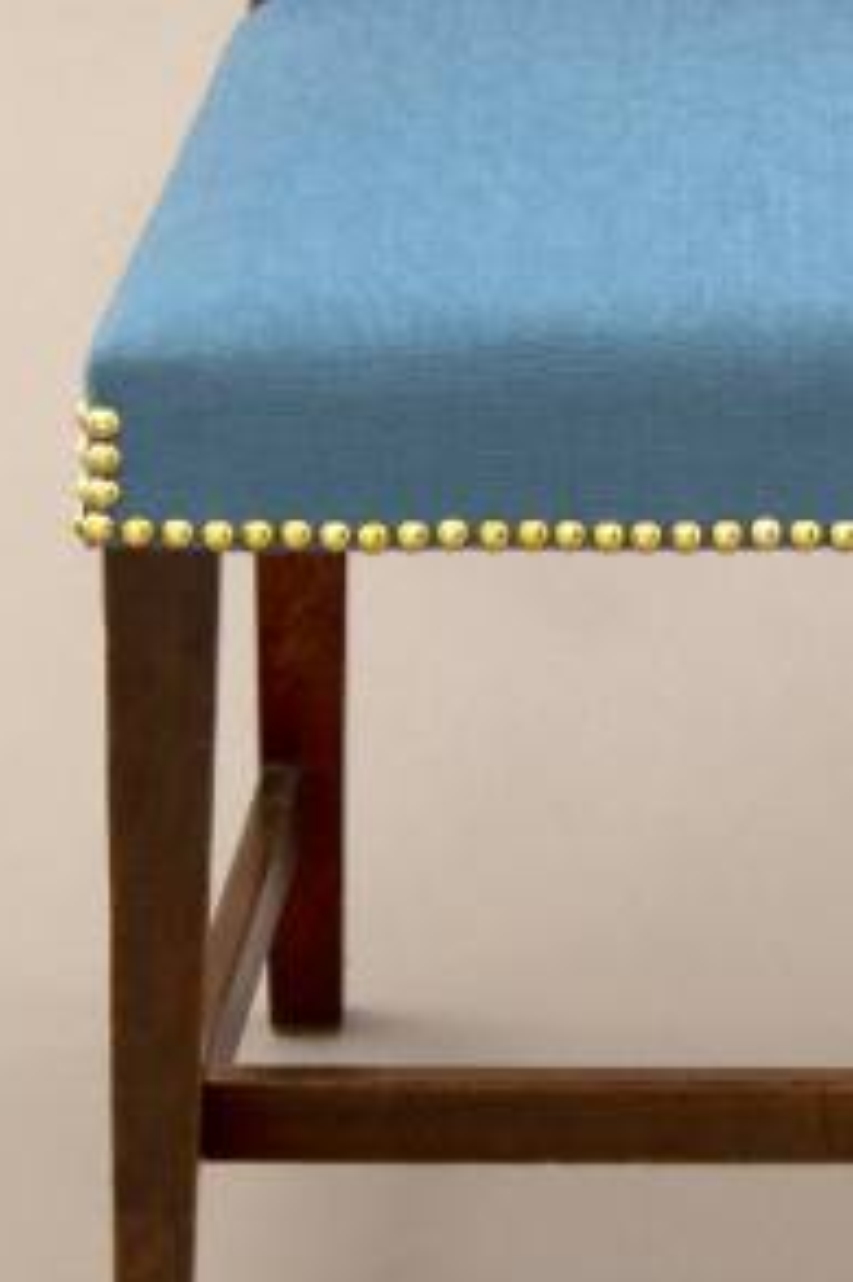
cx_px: 836
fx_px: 10568
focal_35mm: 297
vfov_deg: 6.9
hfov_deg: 4.6
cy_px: 94
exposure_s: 20
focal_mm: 116
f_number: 16
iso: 100
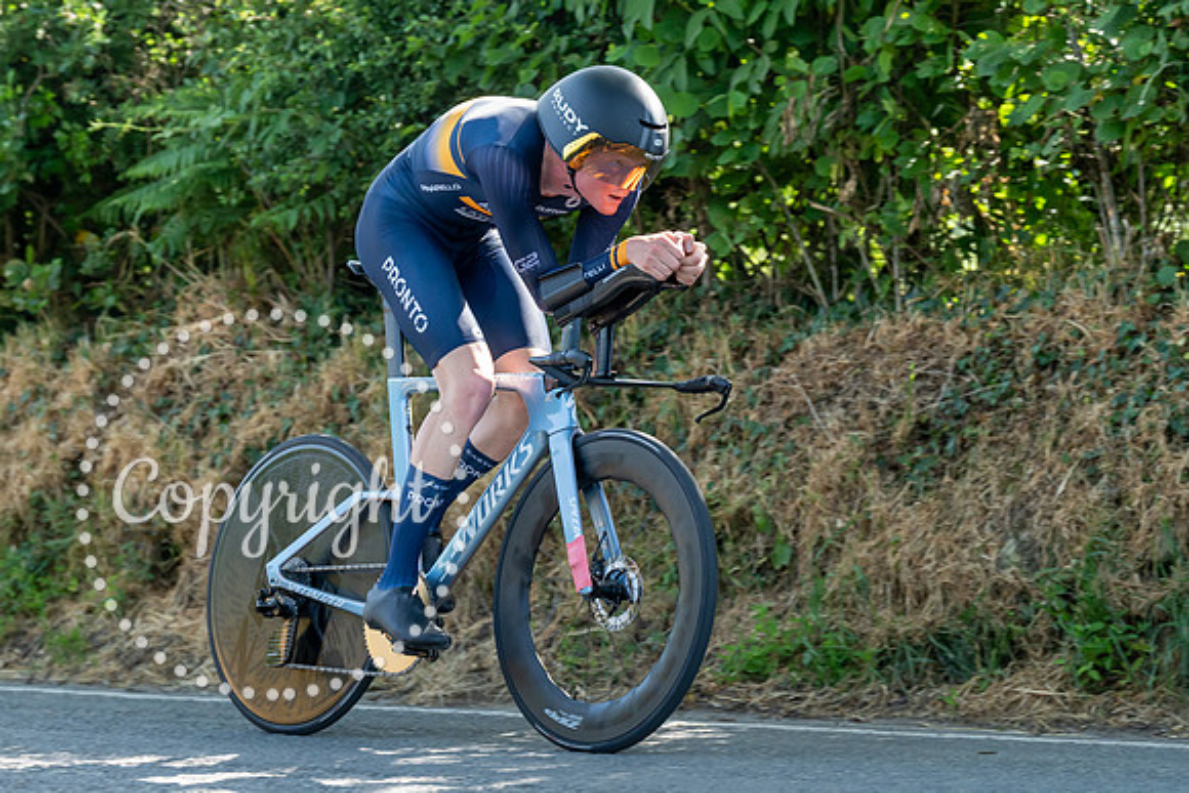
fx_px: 4364
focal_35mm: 132
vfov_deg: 10.4
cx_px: 604
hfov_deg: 15.5
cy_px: 404
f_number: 4
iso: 1250
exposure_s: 1/1000
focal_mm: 100
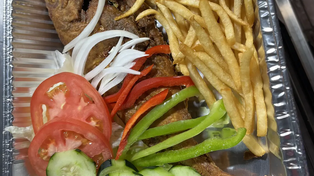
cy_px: 48
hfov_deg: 50.5
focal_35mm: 40
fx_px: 333
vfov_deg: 29.3
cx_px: 160
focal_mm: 5.1
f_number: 1.6
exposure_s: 1/121
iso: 32
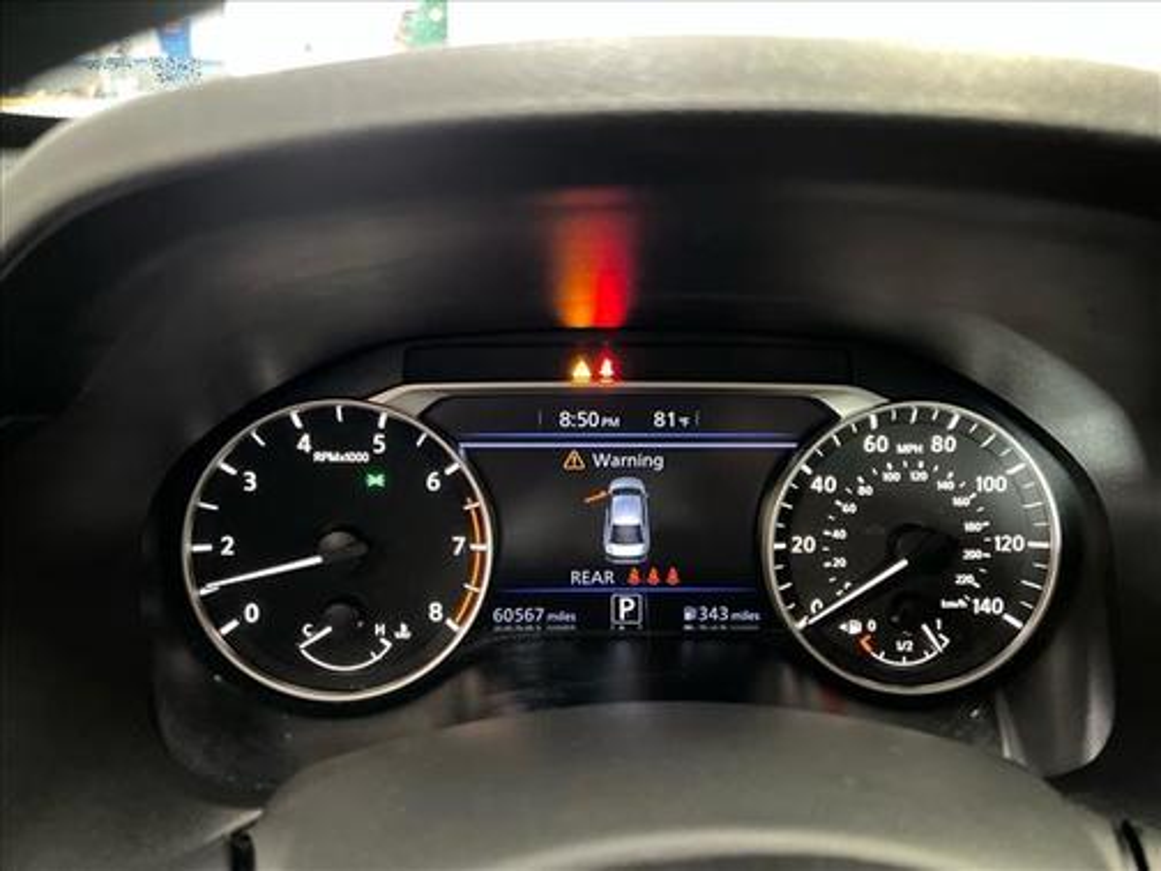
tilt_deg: -24.2
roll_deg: -2.3
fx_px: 872
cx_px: 580
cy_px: 436
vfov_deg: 53.1
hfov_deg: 67.3
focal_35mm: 26
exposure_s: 1/20
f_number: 1.5
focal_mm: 5.7
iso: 1000
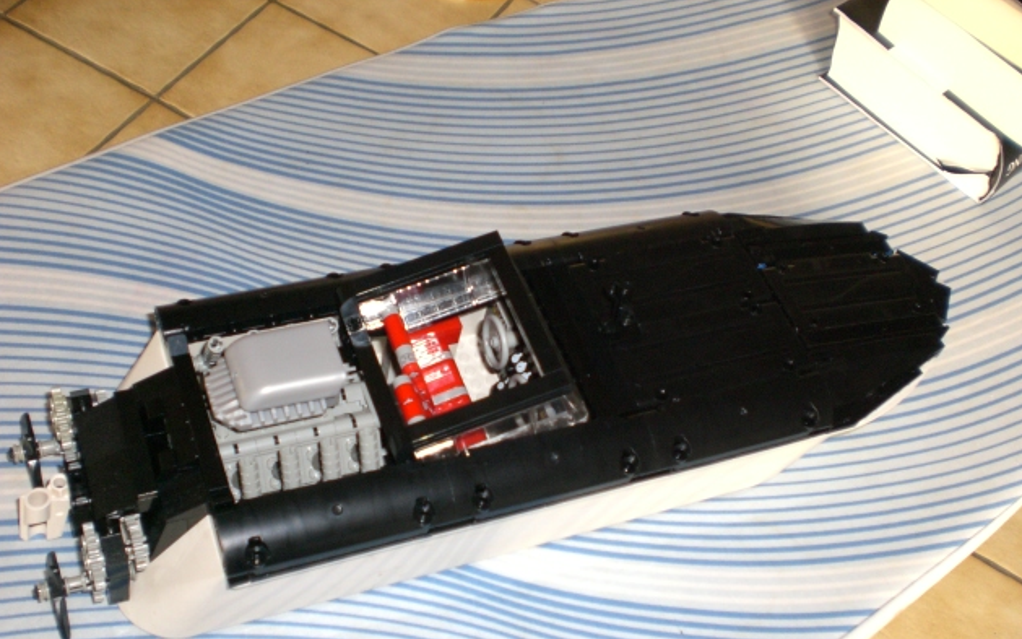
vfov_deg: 31.1
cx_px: 512
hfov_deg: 48.2
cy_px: 389
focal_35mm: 41
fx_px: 1142
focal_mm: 6.3
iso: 200
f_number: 3.1
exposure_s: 1/60
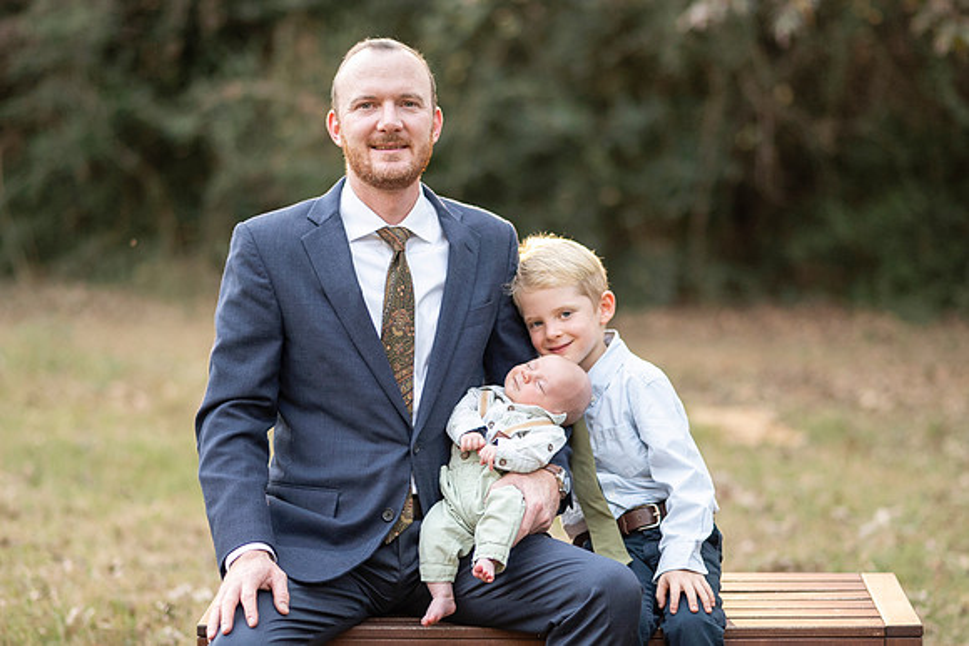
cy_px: 368
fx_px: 2762
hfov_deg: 19.9
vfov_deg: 13.3
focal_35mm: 103
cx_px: 475
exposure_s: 1/1000
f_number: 2
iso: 640
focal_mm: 85
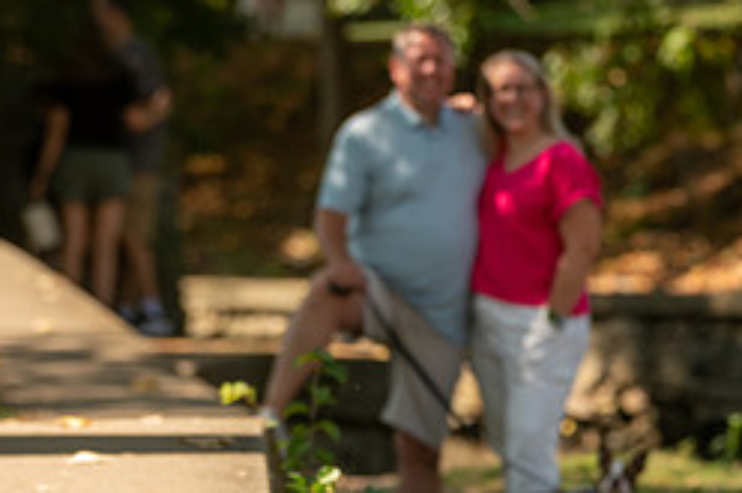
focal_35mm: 528
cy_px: 579
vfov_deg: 2.6
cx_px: 881
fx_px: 10875
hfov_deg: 3.9
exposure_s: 1/250
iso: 250
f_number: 5
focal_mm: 200
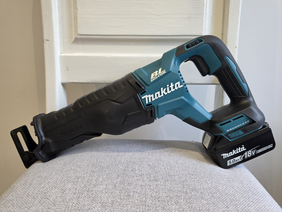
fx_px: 187
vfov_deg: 58.9
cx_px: 141
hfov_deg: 73.9
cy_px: 106
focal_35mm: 23
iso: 64
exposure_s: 1/100
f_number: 1.4
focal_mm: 6.5
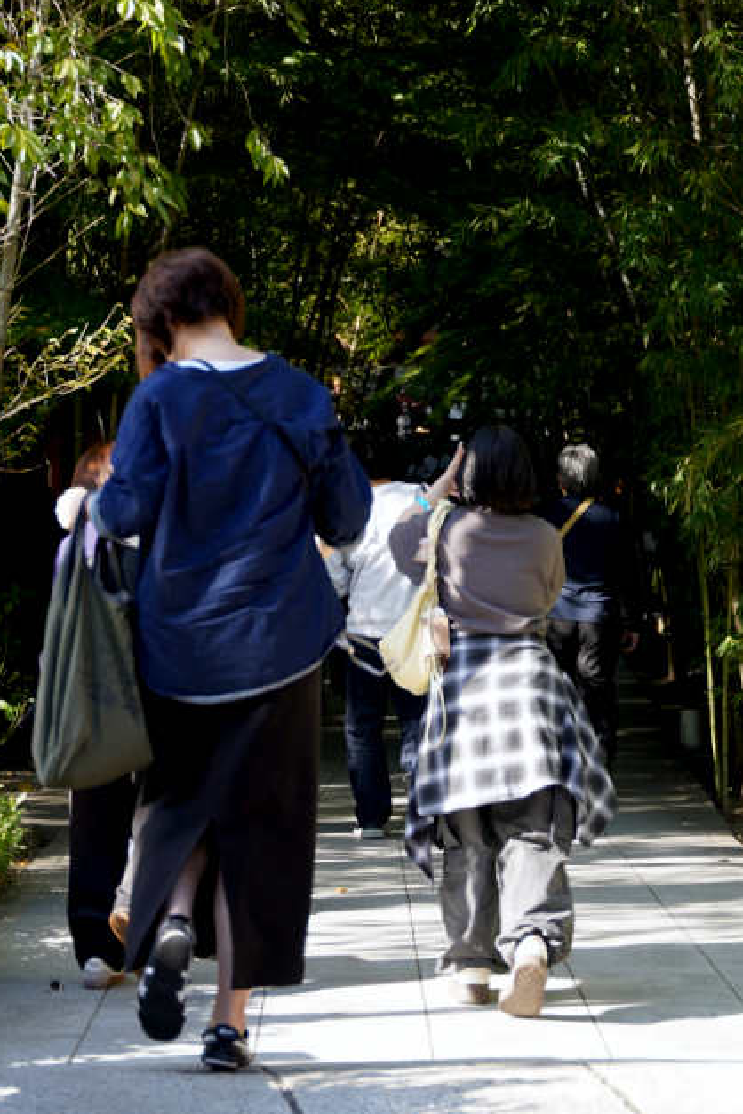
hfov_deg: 18.5
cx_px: 402
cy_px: 240
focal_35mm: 74
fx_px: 2275
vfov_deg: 27.0
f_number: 2.8
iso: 100
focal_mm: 43.9
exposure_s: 1/200
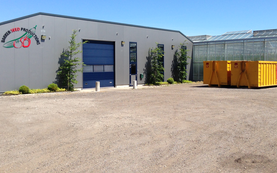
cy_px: 66
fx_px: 332
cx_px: 160
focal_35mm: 44
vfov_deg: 29.1
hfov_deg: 45.1
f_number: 2.4
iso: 50
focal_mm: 4.13
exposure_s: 1/1550
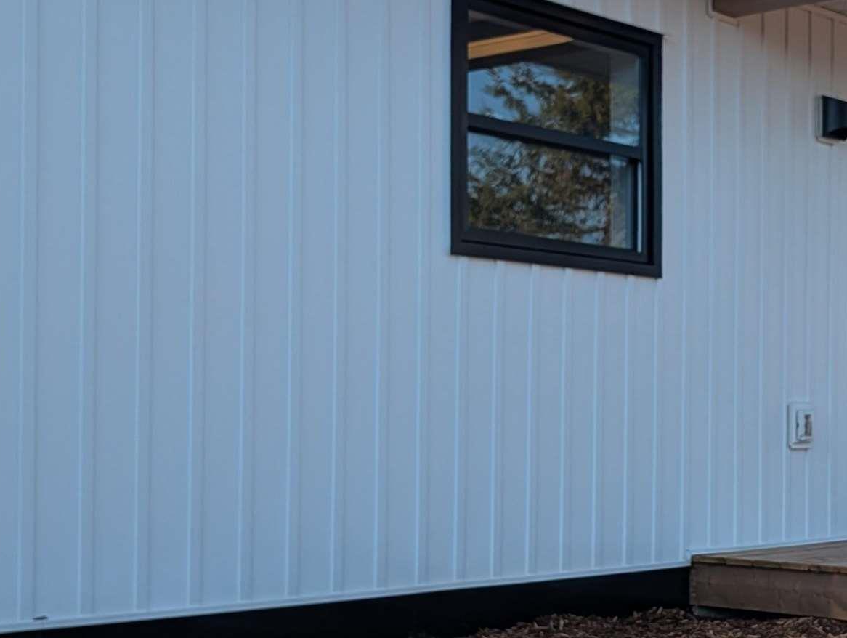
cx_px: 670
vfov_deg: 23.3
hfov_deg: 30.0
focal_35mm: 63
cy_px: 406
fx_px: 1544
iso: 21
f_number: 1.68
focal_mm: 6.9
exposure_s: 1/1383
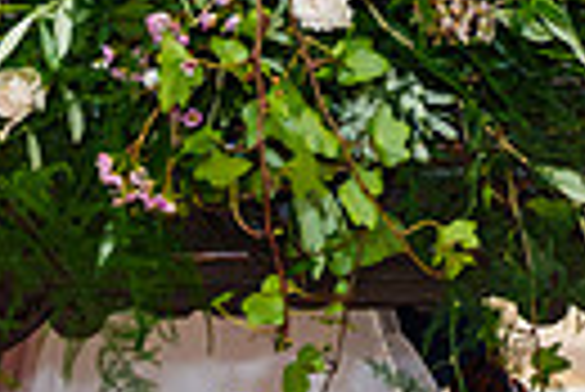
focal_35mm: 154
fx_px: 2505
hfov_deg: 13.2
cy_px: -565
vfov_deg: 8.2
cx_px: 476
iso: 800
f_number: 3.5
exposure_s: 1/250
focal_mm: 28
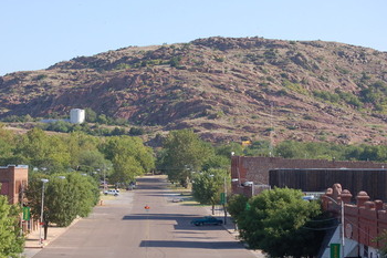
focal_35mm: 118
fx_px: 1265
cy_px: 173
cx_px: 151
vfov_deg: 11.6
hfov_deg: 17.4
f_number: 8
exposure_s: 1/250
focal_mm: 55
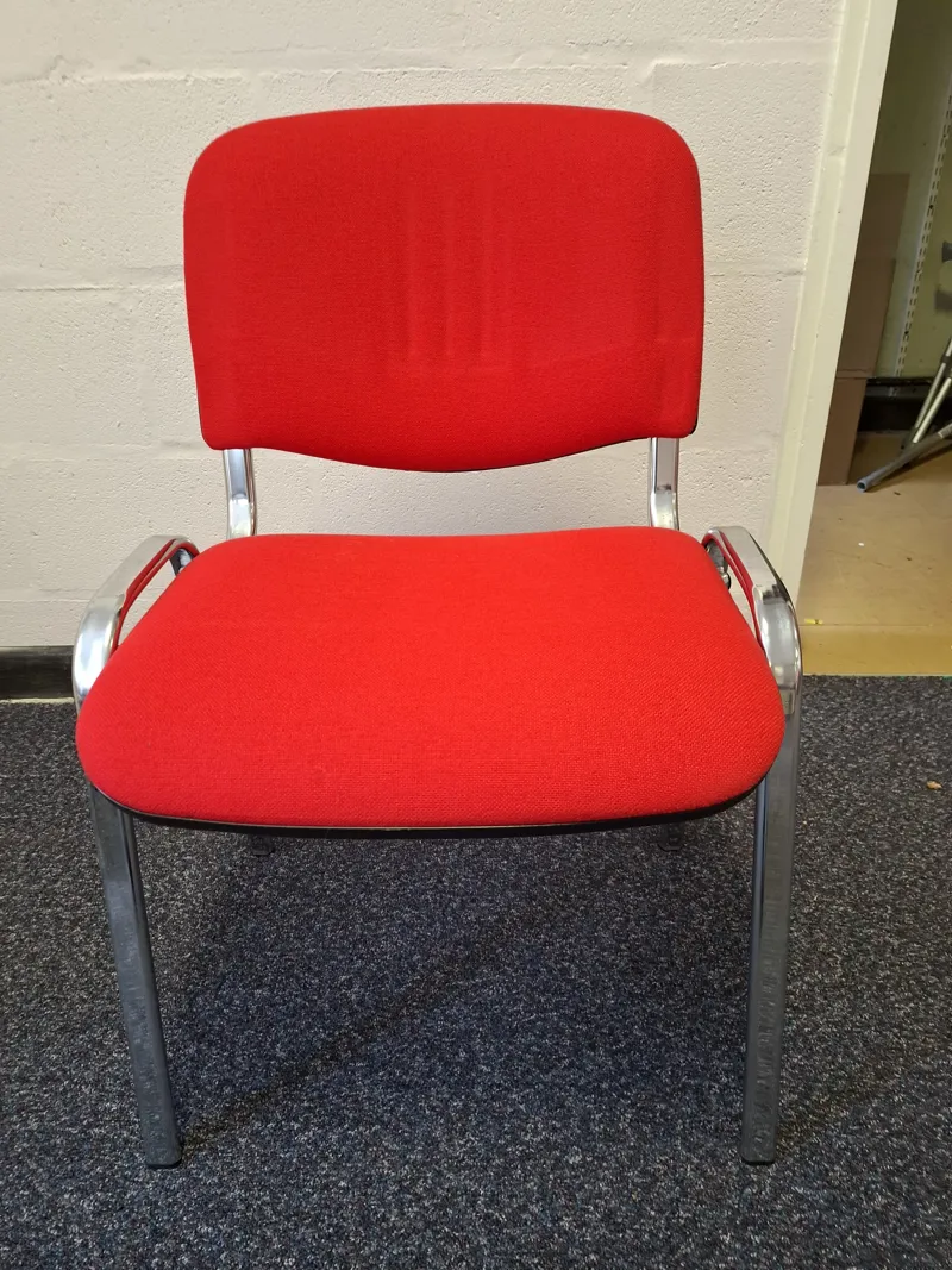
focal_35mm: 23
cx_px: 476
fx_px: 844
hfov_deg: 58.9
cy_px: 635
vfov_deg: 73.9
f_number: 1.8
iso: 320
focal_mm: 5.54
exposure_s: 1/50
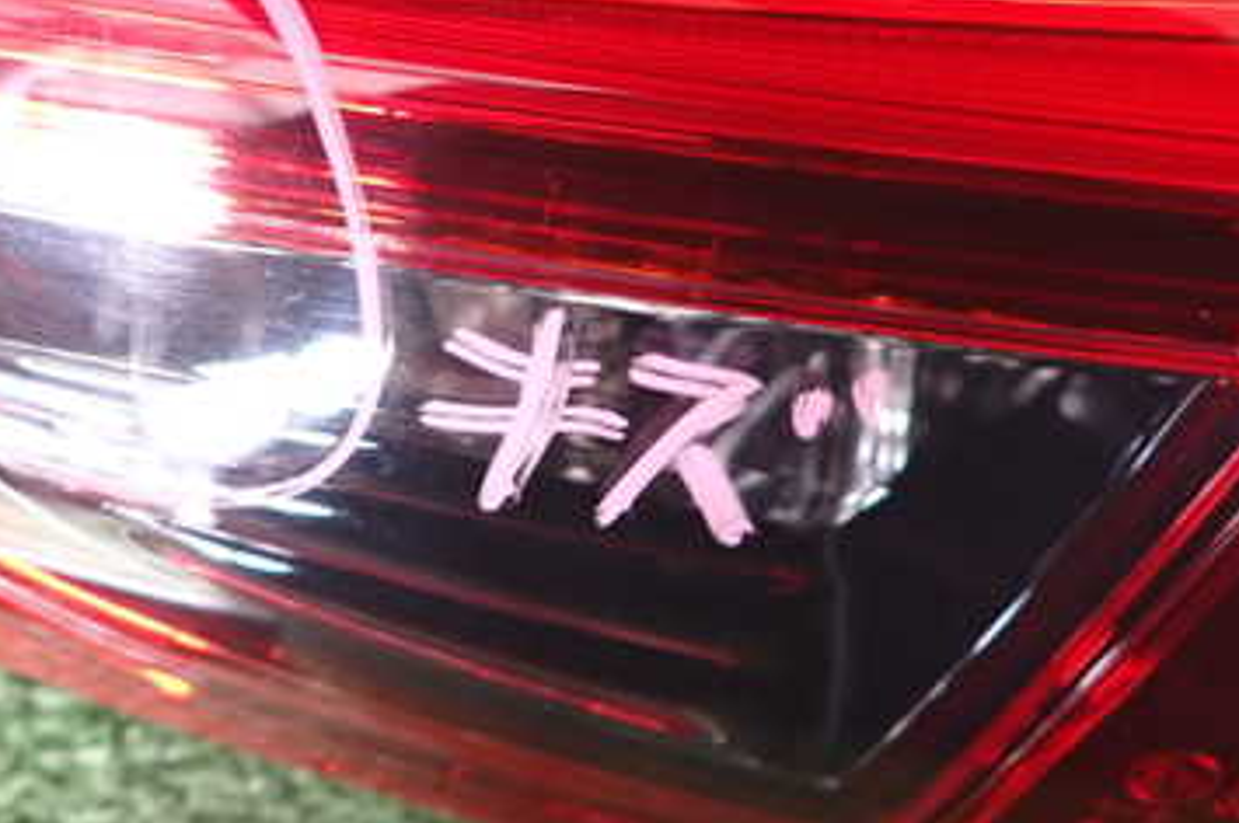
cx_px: 419
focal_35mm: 44
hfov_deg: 43.9
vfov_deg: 30.1
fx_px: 1513
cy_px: 244
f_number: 2
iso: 400
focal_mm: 4.5
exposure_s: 1/30
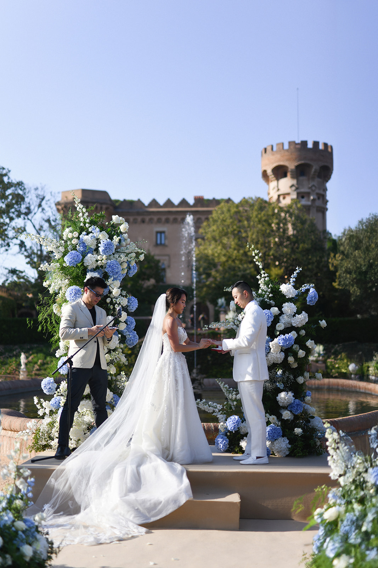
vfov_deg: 39.6
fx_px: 787
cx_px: 189
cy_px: 284
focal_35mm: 50
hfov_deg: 27.0
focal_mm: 50
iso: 80
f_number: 1.6
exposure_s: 1/8000
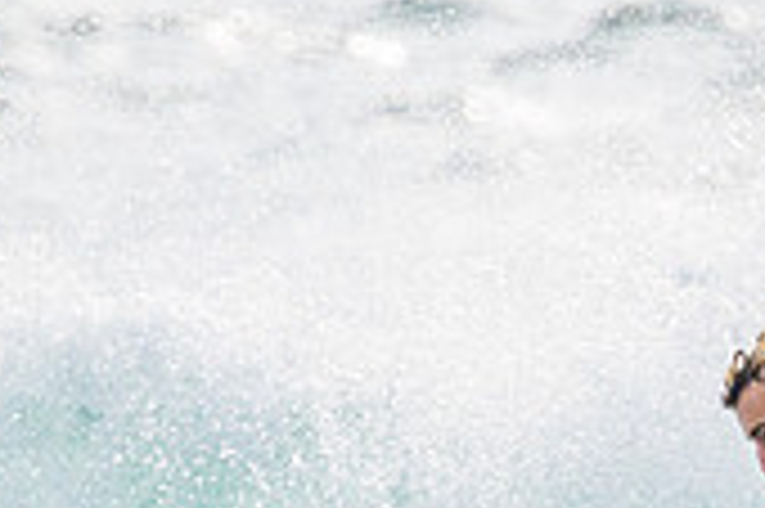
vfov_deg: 0.4
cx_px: 1015
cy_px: 690
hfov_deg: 0.6
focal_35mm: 3273
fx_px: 69483
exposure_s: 1/2000
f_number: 11
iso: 1400
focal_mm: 800
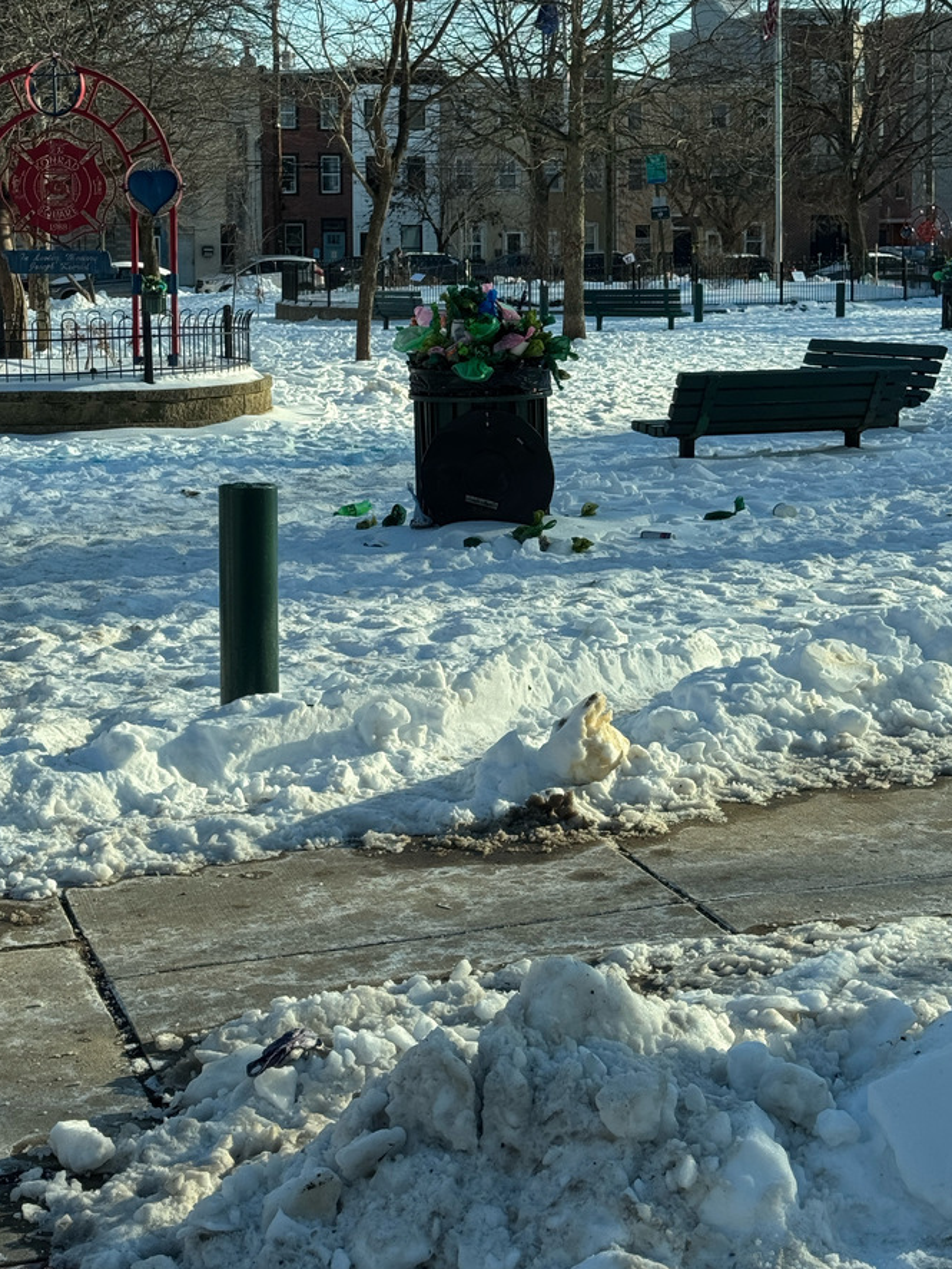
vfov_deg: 29.6
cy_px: 434
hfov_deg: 22.6
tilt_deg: -7.0
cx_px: 409
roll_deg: +1.2
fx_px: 2382
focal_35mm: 65
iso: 64
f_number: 1.78
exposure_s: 1/2611
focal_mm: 6.76
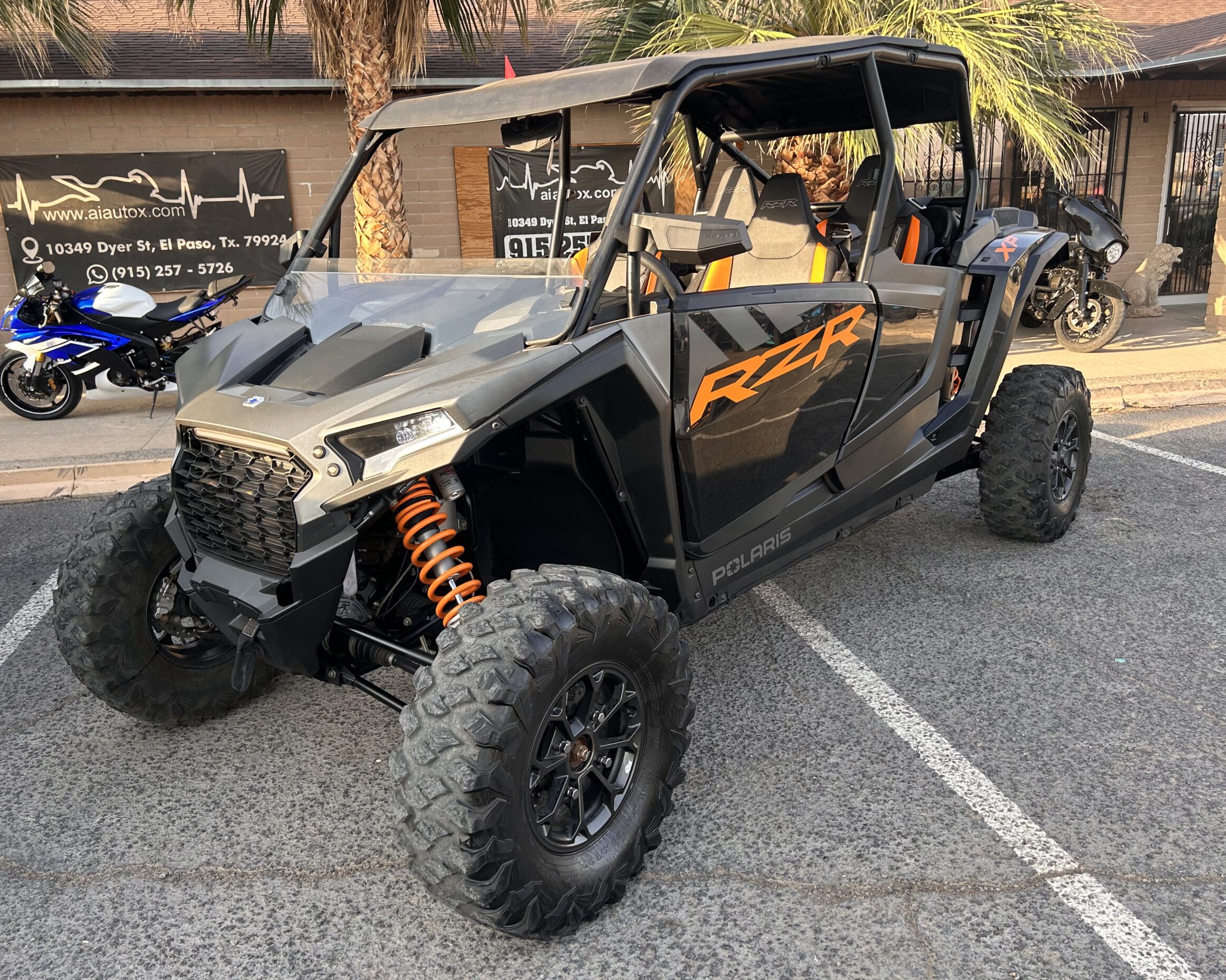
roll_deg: +1.9
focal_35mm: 28
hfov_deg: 62.2
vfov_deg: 51.5
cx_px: 604
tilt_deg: -15.1
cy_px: 495
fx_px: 1016
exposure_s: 1/251
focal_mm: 5.7
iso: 40
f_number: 1.5
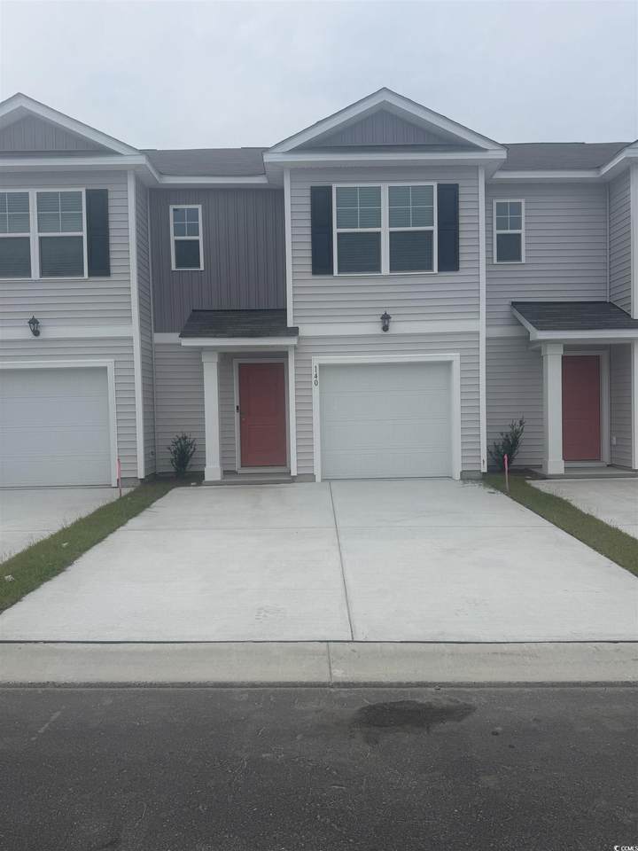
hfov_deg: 56.8
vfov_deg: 71.6
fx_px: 590
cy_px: 426
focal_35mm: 24
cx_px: 319
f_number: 1.78
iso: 80
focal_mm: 6.76
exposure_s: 1/6711
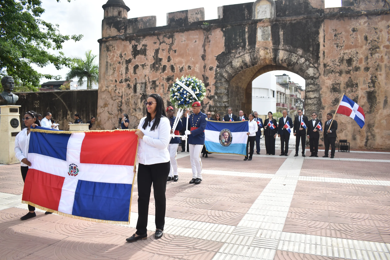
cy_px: 132
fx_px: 303
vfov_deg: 46.4
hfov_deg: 65.5
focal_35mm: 28
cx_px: 188
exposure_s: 1/500
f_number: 3.5
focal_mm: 18
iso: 100
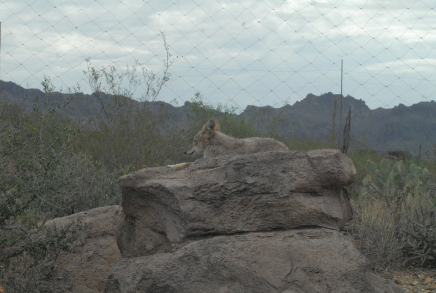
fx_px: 1274
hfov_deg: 19.4
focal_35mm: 105
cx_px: 218
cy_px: 146
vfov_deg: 13.1
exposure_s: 1/800
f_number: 14
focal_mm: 70
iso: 1600
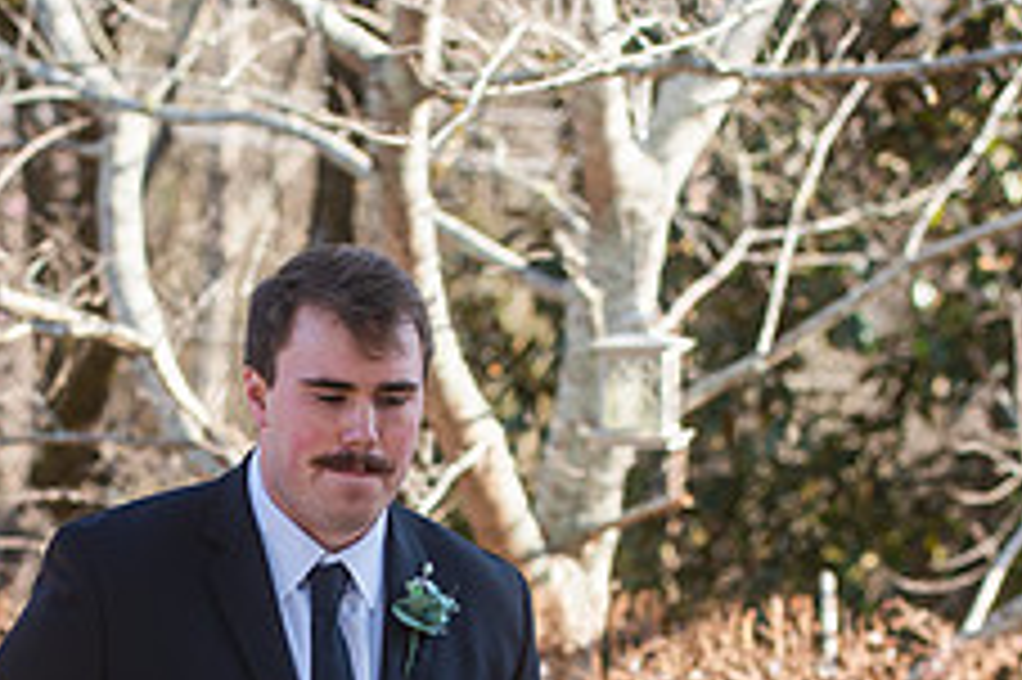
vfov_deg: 7.1
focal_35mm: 192
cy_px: 817
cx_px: 270
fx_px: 5447
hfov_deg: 10.7
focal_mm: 75
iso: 100
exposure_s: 1/640
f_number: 3.5
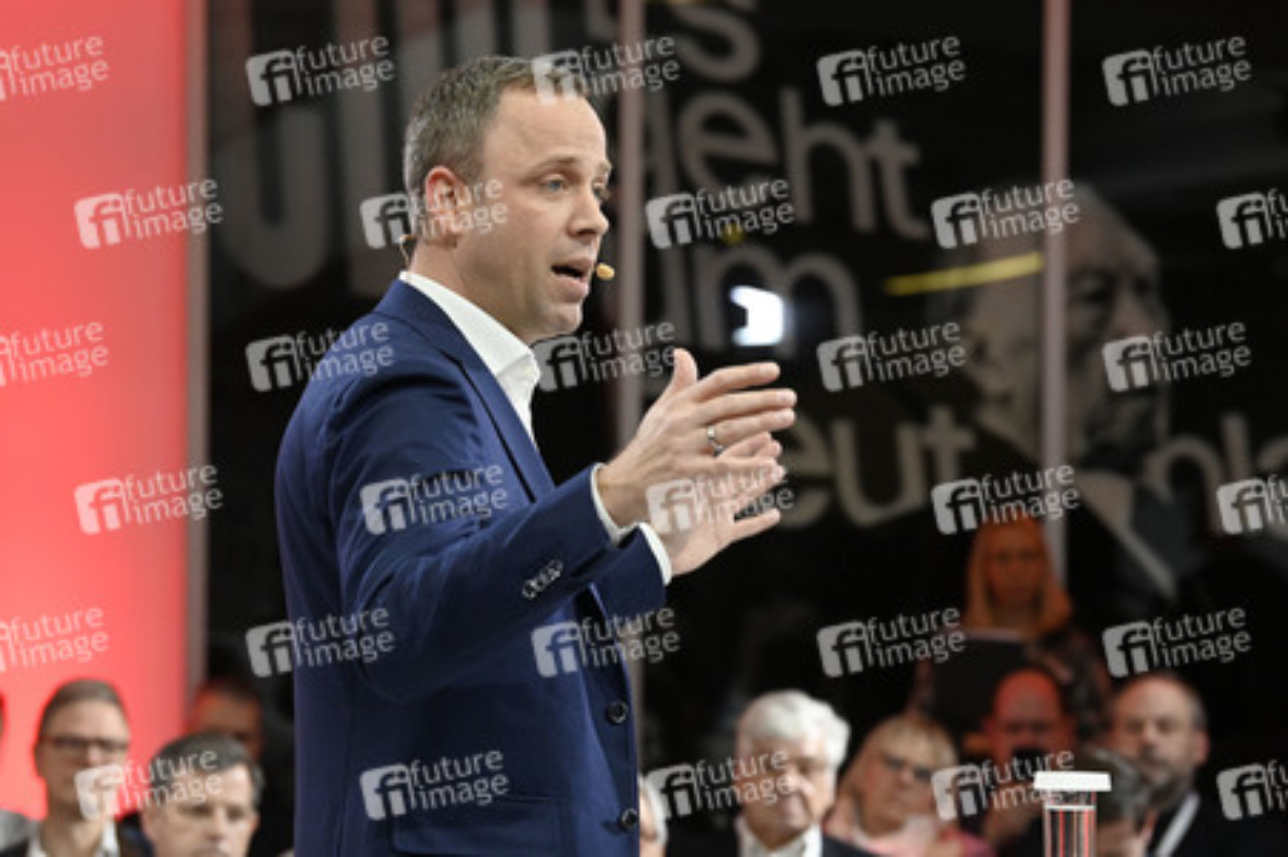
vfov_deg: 11.2
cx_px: 644
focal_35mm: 122
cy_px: 428
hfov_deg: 16.8
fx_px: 4362
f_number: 5.6
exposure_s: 1/640
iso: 6400
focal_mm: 122
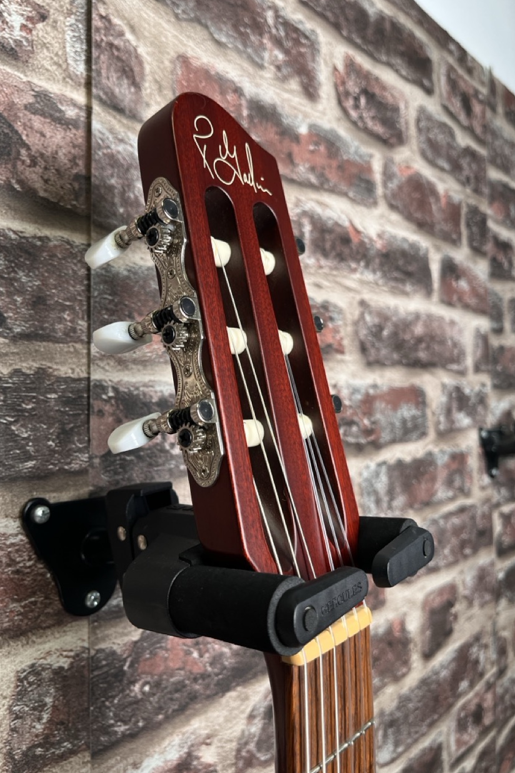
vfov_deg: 65.5
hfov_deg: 46.4
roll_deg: +0.4
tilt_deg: +0.6
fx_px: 601
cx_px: 249
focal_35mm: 28
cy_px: 378
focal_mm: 5.1
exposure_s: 1/122
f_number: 1.6
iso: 100
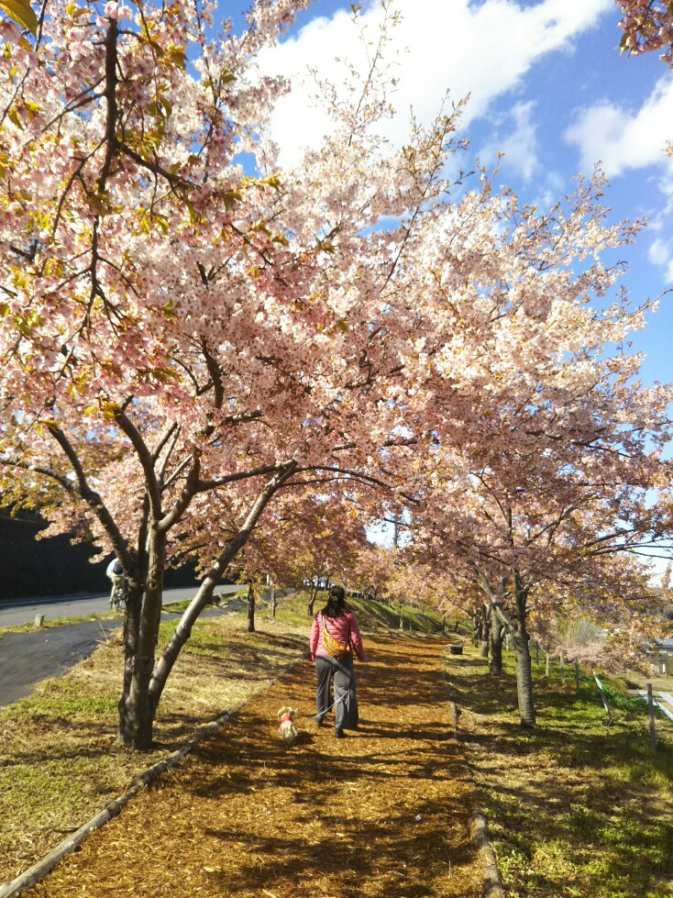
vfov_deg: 60.0
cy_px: 449
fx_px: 778
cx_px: 336
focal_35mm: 30
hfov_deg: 46.8
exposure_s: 1/562
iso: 25
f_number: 2.2
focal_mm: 4
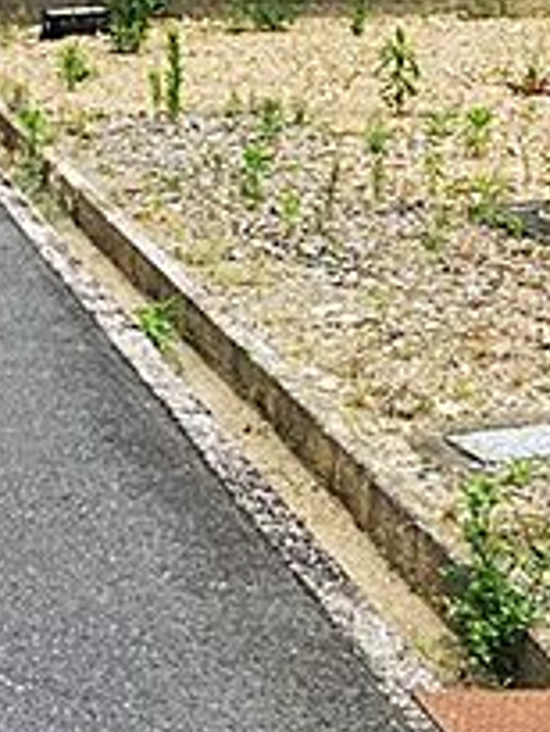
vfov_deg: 23.4
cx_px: -343
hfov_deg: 16.1
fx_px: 1735
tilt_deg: -8.2
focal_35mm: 82
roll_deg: +0.4
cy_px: 129
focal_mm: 3.99
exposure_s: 1/979
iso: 20
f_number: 1.8
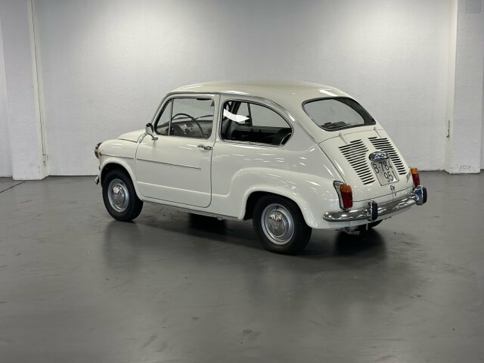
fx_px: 671
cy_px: 182
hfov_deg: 39.7
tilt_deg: -9.5
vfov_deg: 30.3
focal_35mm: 48
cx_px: 242
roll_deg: +1.0
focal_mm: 6.86
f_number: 1.78
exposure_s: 1/100
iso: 125
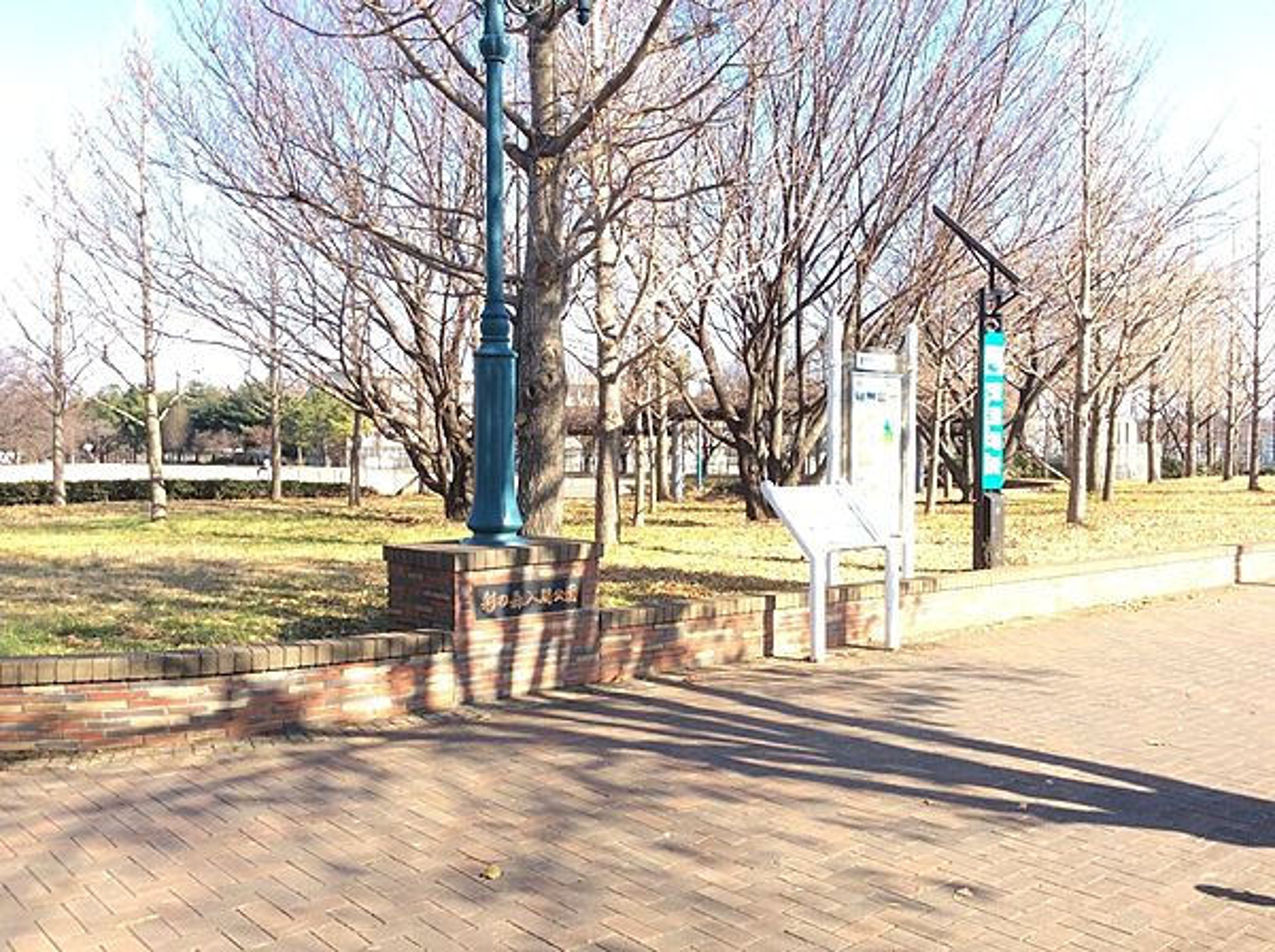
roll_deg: +1.4
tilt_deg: -1.9
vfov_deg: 44.0
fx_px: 1177
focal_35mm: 32
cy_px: 476
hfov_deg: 56.9
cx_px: 638
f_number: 2.4
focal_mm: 3.3
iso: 32
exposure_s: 1/344
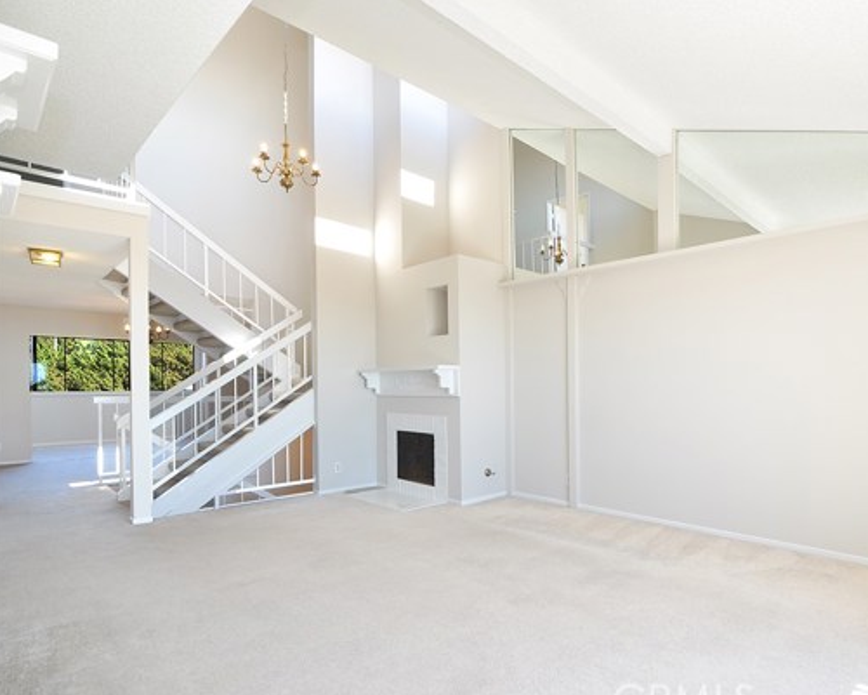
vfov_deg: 73.8
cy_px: 355
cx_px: 547
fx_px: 462
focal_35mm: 18
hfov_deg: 84.6
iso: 250
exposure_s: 1/20
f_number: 7.1
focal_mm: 10
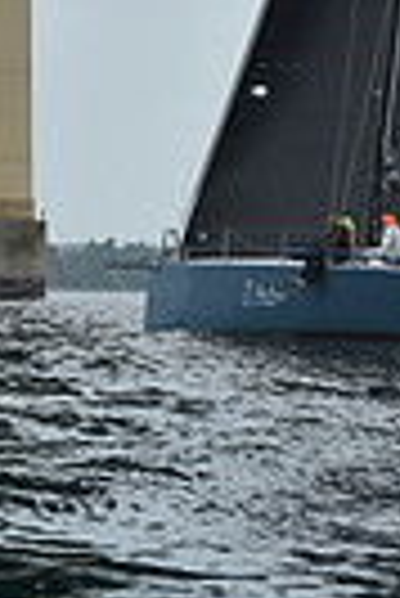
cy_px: 27
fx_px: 5086
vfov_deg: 6.7
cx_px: 321
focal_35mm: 306
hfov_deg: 4.5
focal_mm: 70
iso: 250
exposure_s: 1/800
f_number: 7.1
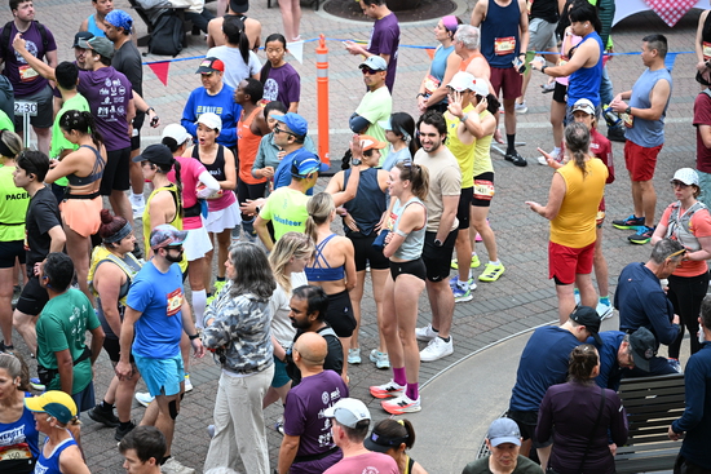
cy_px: 237
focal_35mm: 120
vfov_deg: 11.4
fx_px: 2370
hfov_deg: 17.1
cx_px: 356
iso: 2000
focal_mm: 120
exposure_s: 1/400
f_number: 4
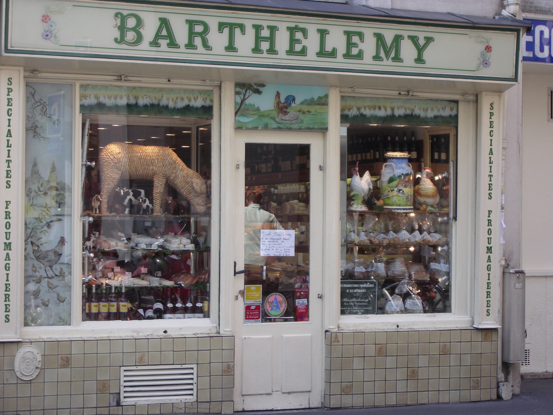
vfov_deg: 16.6
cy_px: 208
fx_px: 1422
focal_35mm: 89
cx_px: 276
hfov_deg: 22.0
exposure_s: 1/125
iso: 80
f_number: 4.4
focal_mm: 14.6
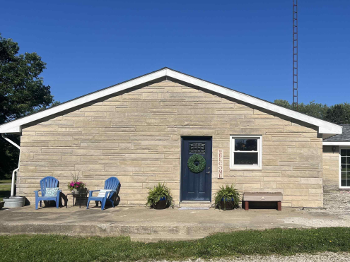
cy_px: 150
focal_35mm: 35
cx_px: 222
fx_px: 354
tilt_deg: +2.6
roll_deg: -0.7
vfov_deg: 40.6
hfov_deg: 52.0
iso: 50
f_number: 1.5
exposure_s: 1/7463
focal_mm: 5.7
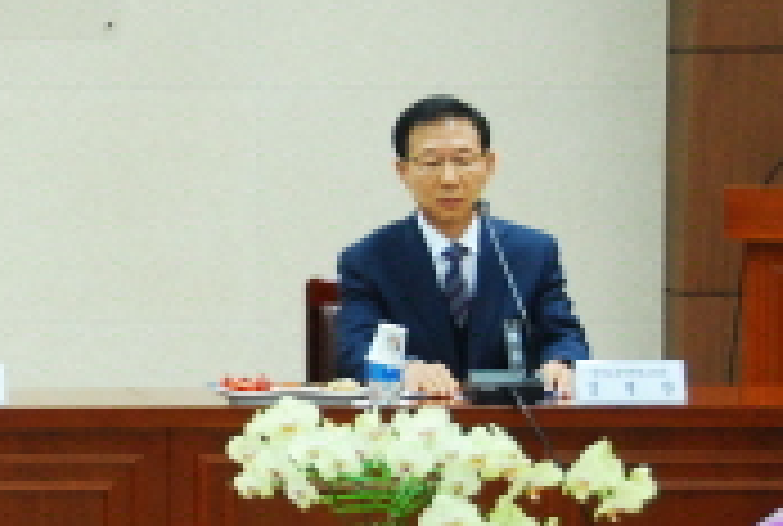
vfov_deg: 5.7
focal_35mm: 241
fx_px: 5255
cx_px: -202
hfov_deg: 8.4
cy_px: 259
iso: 1250
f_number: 5
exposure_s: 1/50
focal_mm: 56
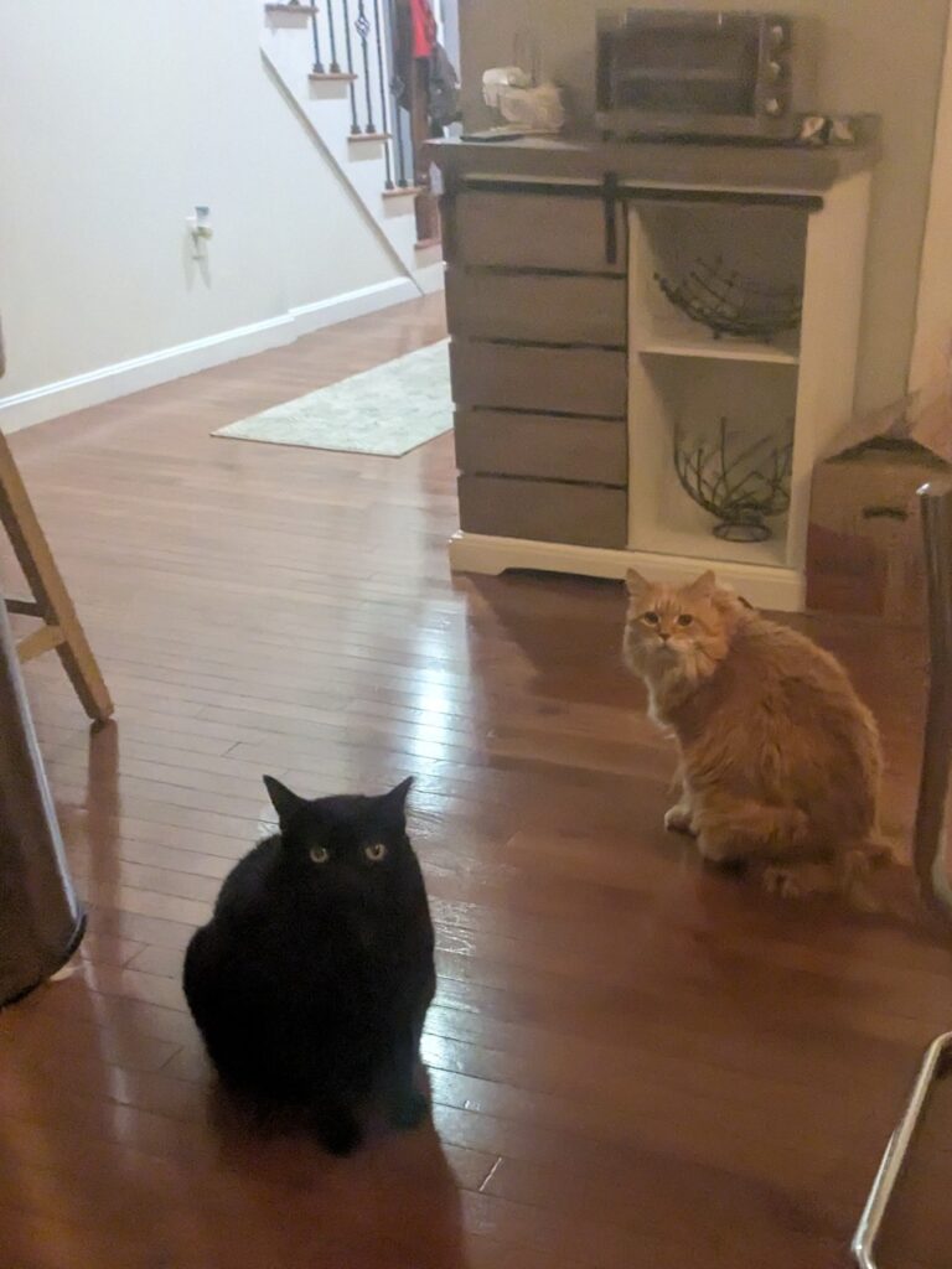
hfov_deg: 51.4
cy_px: 634
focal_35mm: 27
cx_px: 476
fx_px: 990
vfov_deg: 65.3
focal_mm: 4.38
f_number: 1.73
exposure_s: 1/121
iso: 1394
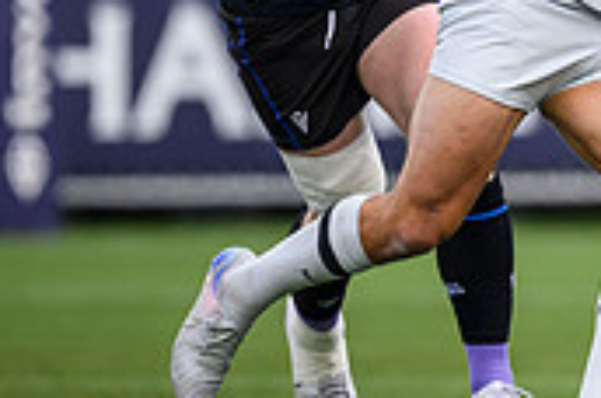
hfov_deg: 1.2
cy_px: -84
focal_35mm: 1678
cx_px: 975
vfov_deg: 0.8
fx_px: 27961
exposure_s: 1/2000
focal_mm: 400
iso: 500
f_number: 4
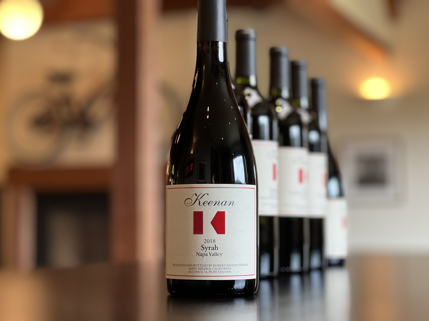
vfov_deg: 19.1
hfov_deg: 25.3
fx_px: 954
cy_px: 160
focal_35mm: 77
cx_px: 214
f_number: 2.8
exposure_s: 1/40
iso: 160
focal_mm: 9
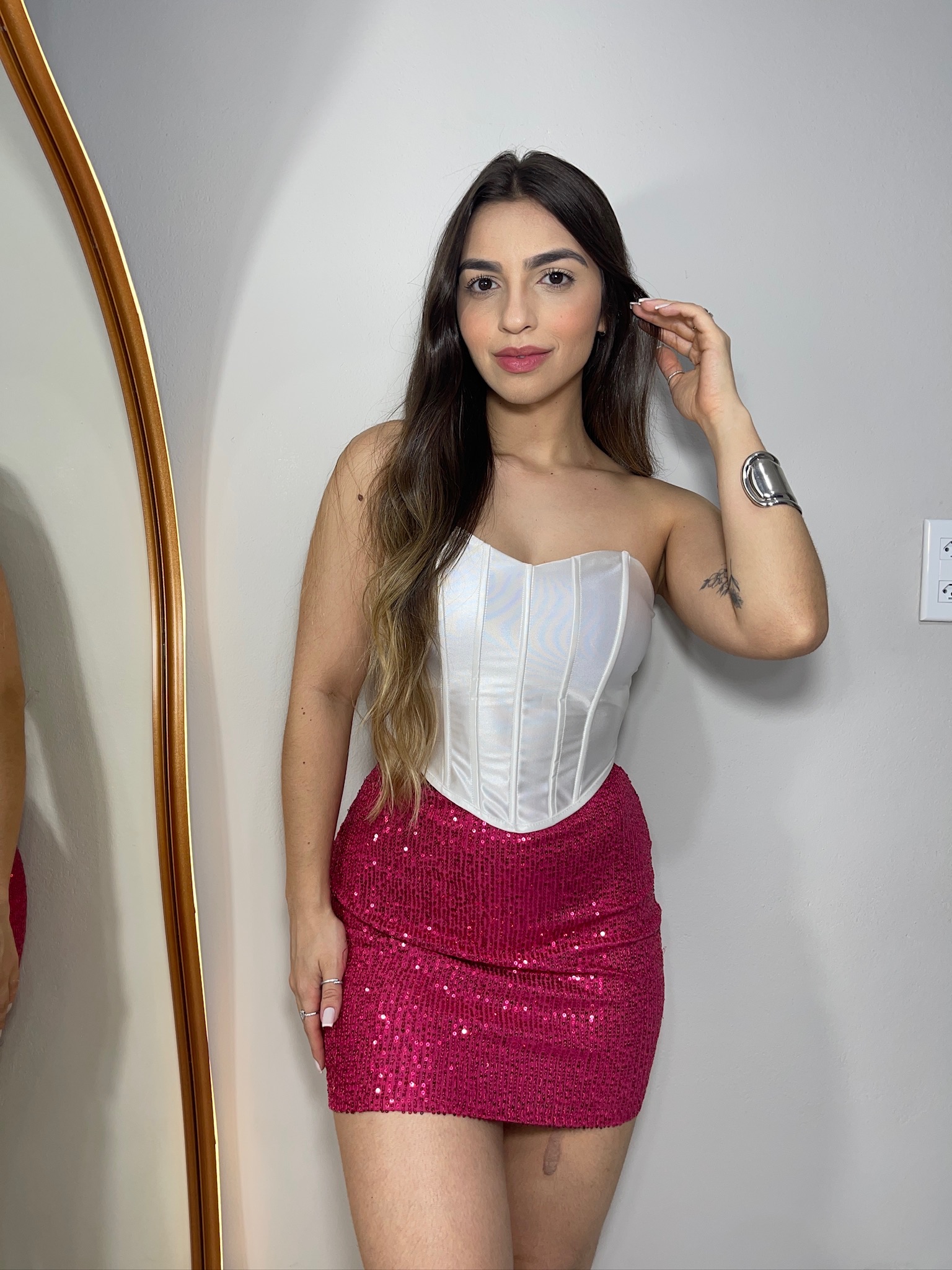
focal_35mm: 25
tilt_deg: -3.5
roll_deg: -1.7
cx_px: 476
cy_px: 635
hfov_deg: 54.9
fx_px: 917
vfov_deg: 69.4
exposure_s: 1/120
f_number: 1.6
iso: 40
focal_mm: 5.1
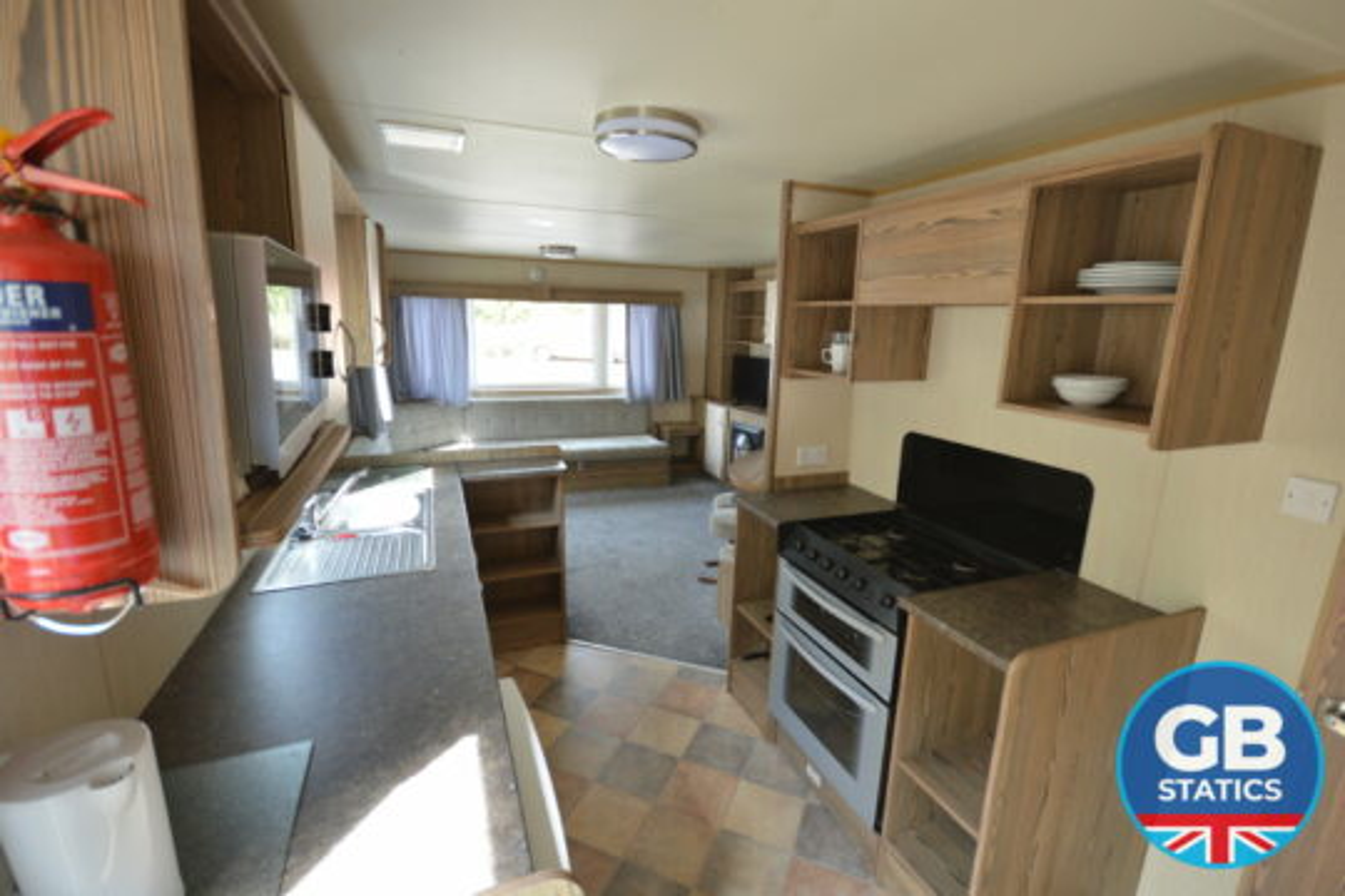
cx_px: 672
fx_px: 560
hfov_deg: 100.4
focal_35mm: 15
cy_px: 448
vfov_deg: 77.3
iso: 400
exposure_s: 1/80
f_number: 4.5
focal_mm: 10
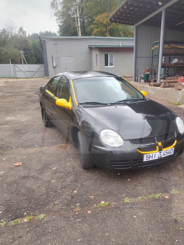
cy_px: 132
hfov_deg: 48.2
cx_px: 102
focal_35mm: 29
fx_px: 205
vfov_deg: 61.6
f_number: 1.9
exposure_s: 1/100
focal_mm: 5.52
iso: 102
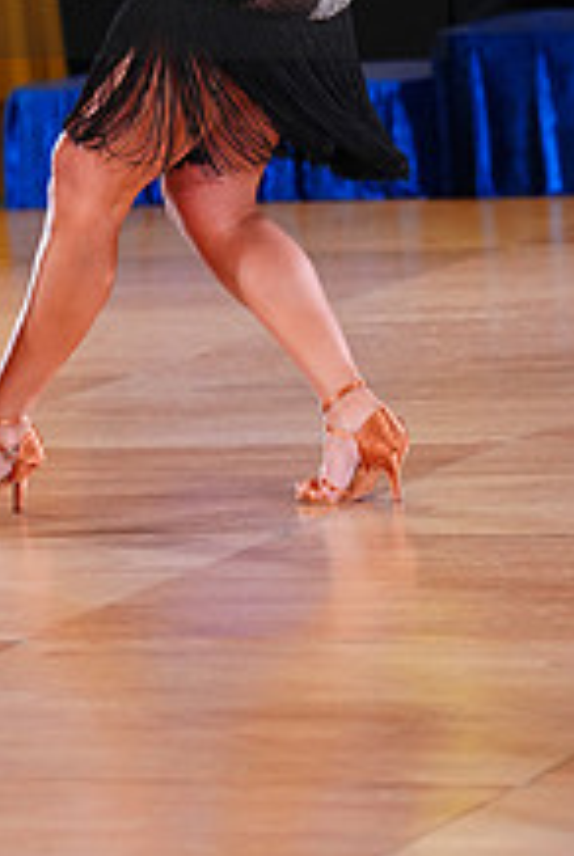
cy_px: -71
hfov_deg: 4.2
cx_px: -92
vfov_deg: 6.3
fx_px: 7724
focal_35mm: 324
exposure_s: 1/500
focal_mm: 122
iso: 2500
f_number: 2.8
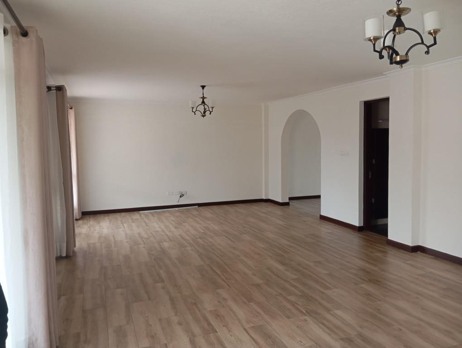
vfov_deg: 49.9
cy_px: 174
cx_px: 231
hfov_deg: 63.4
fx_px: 374
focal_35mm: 28
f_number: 1.8
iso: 919
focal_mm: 4.22
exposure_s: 1/60
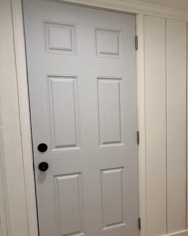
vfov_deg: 54.0
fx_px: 230
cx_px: 161
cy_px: 134
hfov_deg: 41.8
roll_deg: +2.1
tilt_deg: -6.6
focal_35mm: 33
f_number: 1.8
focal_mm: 1.57
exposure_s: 1/62
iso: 80
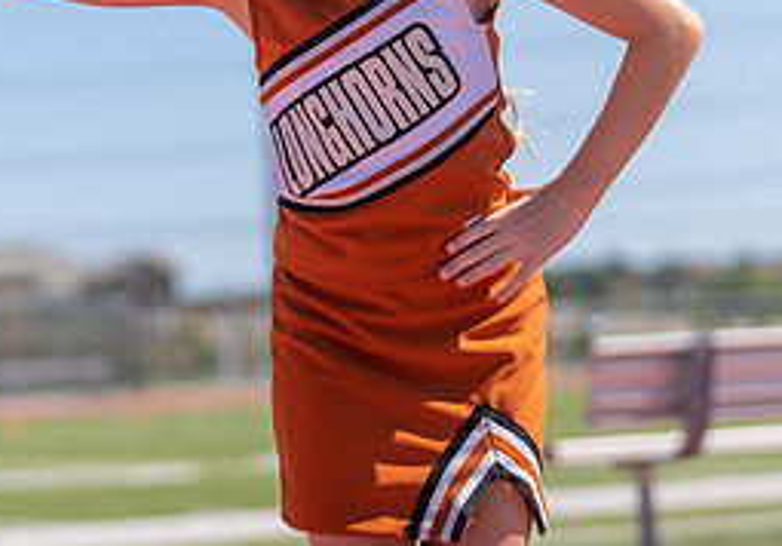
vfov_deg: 7.8
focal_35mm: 180
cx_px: 306
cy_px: 24
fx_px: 3967
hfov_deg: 11.3
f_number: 2.8
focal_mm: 70
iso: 100
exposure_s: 1/1600
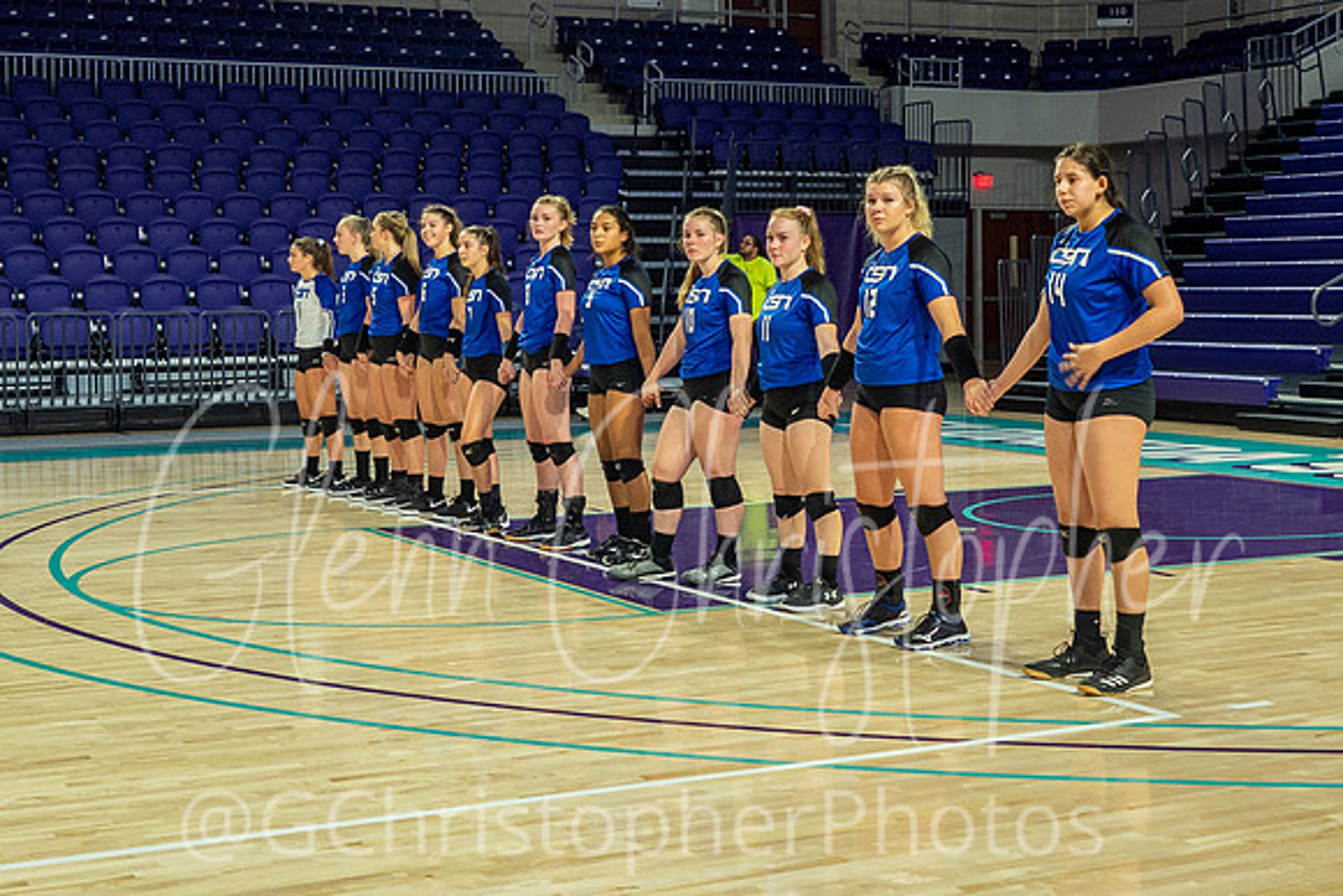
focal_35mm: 60
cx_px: 772
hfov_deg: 33.4
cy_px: 351
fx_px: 2233
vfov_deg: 22.7
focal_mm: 14
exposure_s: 1/40
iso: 200
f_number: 3.2
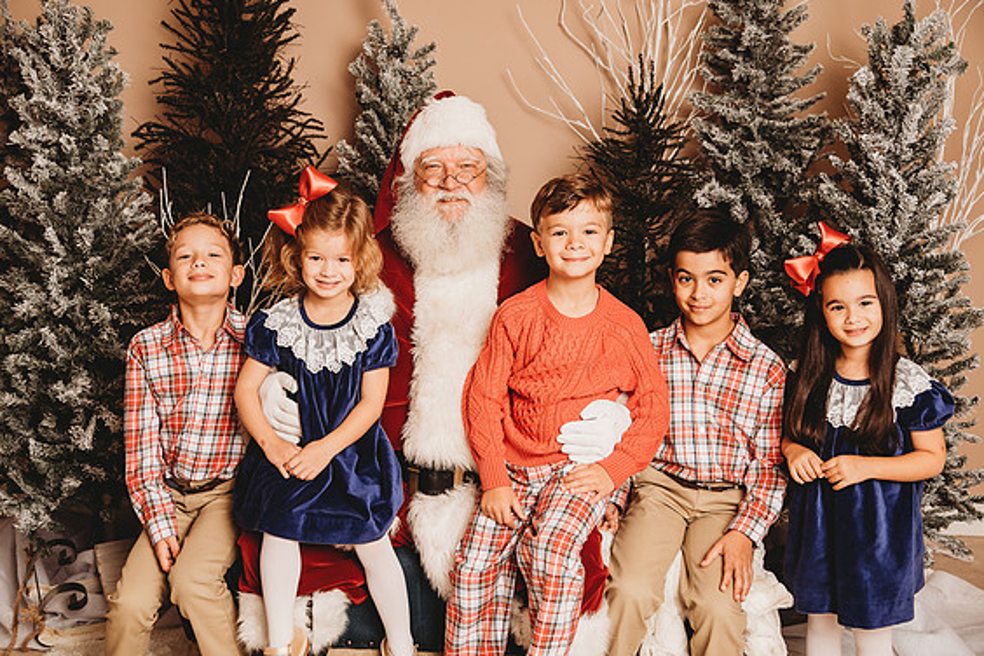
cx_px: 490
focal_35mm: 36
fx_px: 984
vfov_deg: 36.9
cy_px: 325
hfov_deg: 53.1
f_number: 4
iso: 100
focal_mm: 35
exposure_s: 1/160
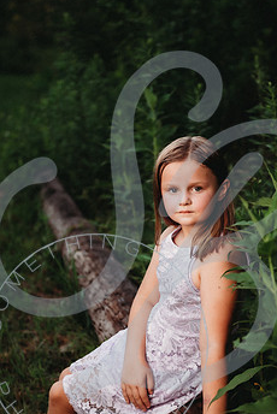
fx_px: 933
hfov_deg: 16.9
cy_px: 254
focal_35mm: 81
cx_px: 151
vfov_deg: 25.0
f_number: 2.8
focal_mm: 62
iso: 160
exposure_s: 1/400
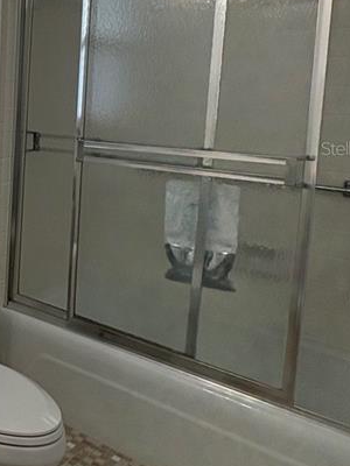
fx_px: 566
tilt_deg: -6.3
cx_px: -121
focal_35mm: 42
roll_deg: -1.6
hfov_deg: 27.7
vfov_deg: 44.0
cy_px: 148
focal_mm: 2.22
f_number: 2.2
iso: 80
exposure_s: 1/140
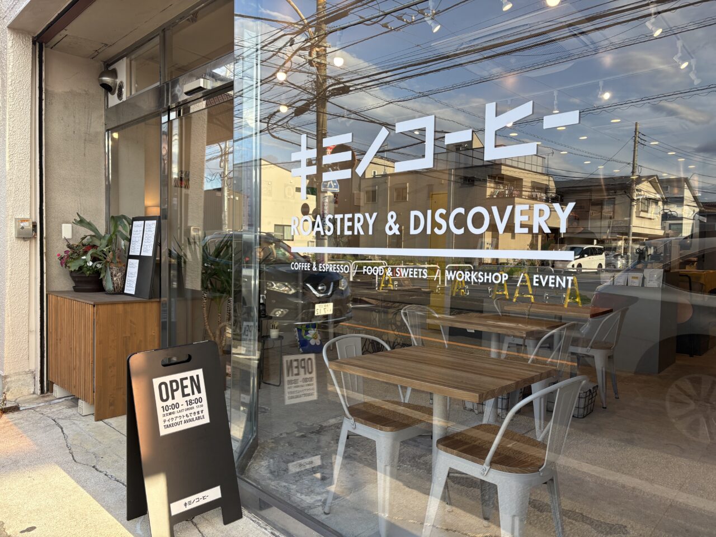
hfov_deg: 67.3
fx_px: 538
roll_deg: -0.6
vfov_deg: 53.1
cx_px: 358
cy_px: 268
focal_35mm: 26
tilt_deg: -2.2
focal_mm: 5.96
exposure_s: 1/267
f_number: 1.6
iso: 50
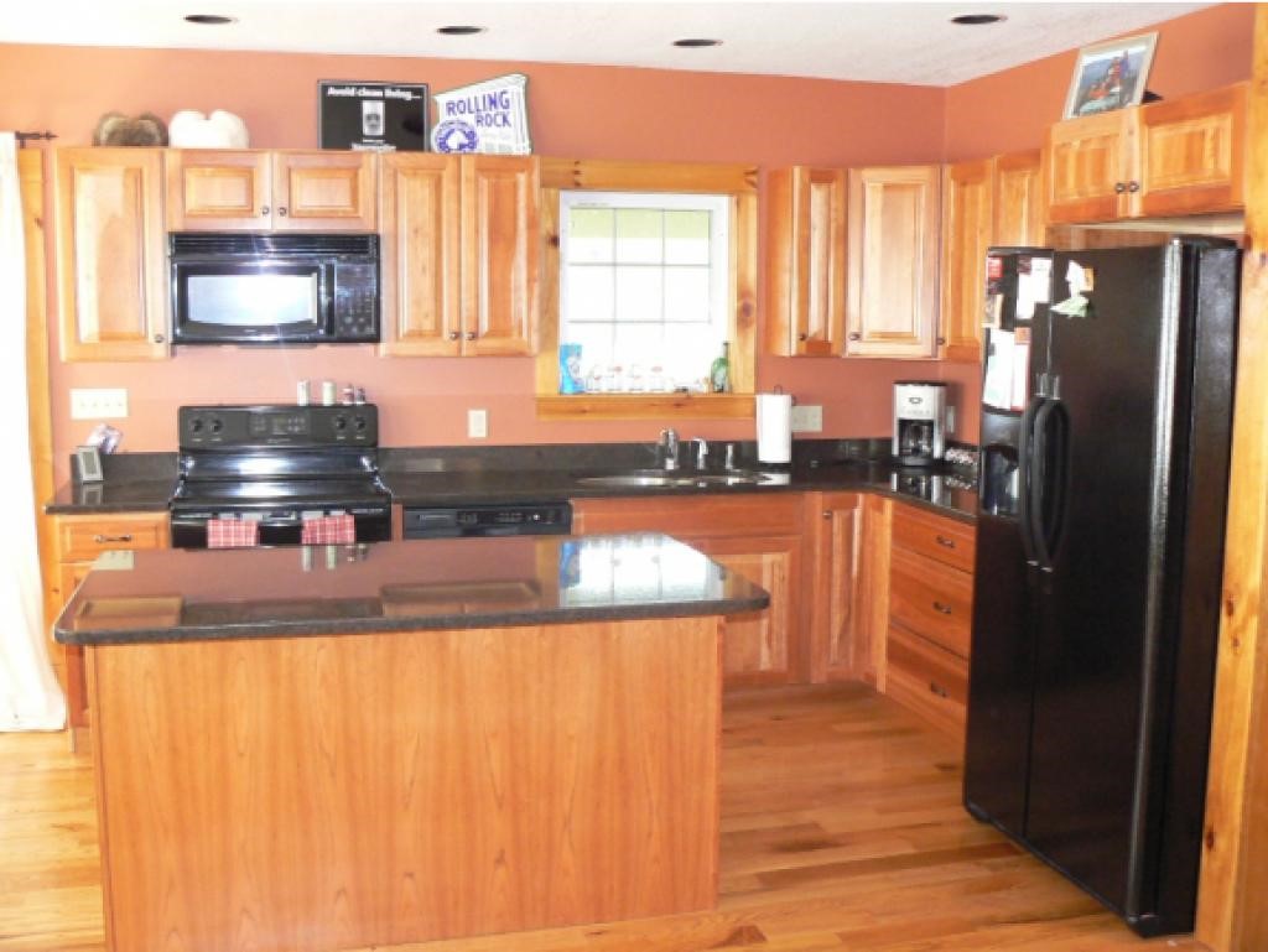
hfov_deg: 51.3
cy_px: 476
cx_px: 634
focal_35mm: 36
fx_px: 1319
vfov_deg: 39.7
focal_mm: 6
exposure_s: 1/30
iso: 320
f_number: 2.8
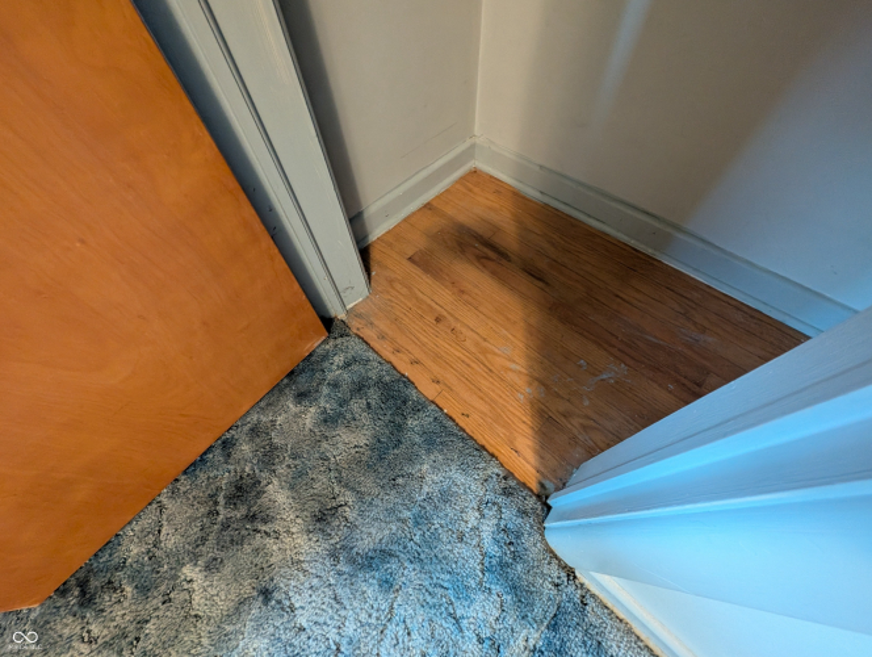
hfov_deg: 110.5
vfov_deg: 94.6
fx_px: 303
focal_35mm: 12
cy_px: 328
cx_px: 436
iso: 651
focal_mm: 2.02
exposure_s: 1/20
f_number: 1.7
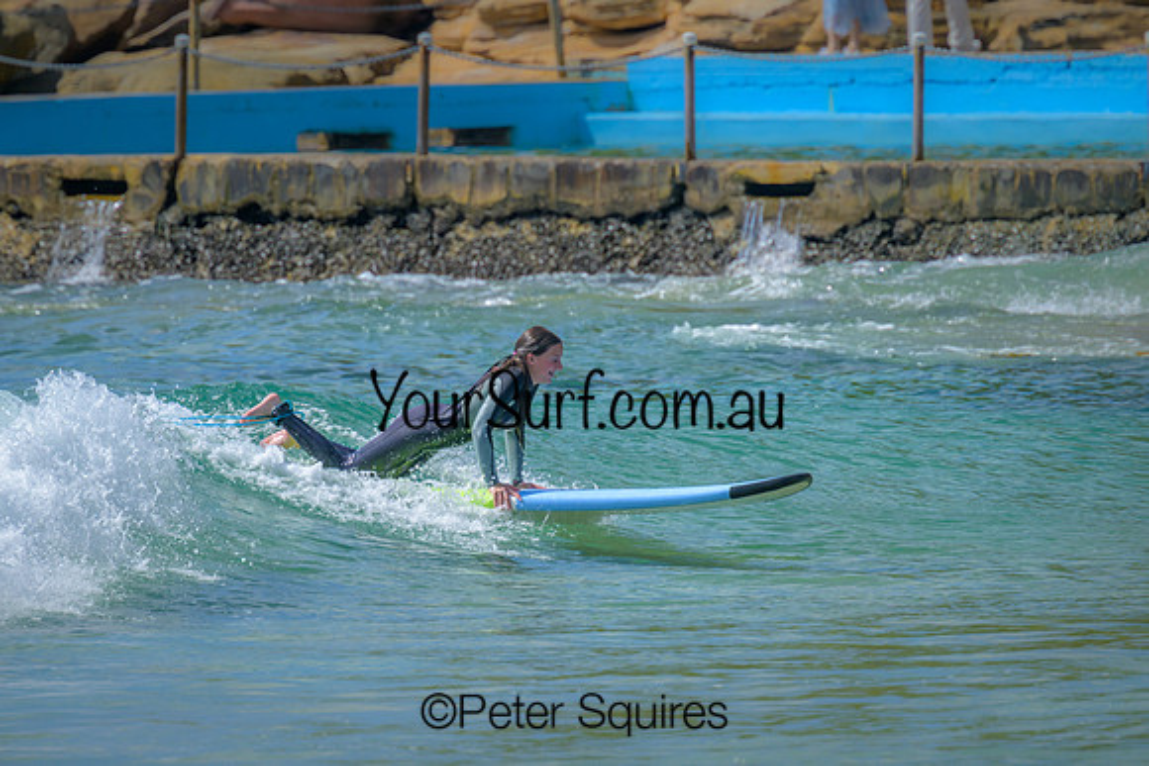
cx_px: 574
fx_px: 25538
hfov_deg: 2.6
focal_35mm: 800
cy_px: 383
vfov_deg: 1.7
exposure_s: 1/1000
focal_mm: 800
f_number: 11
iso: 500
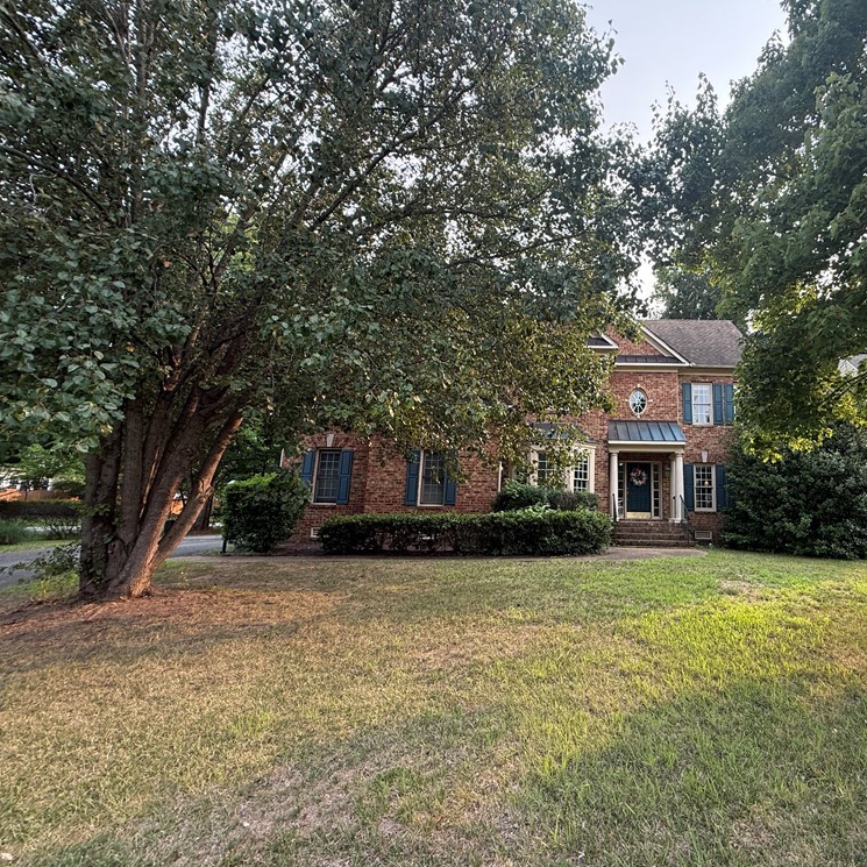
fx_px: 482
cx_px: 594
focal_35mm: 17
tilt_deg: +10.8
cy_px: 438
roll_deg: +0.7
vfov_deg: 84.0
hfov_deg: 80.5
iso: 64
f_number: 2.2
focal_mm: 2.22
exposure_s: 1/296
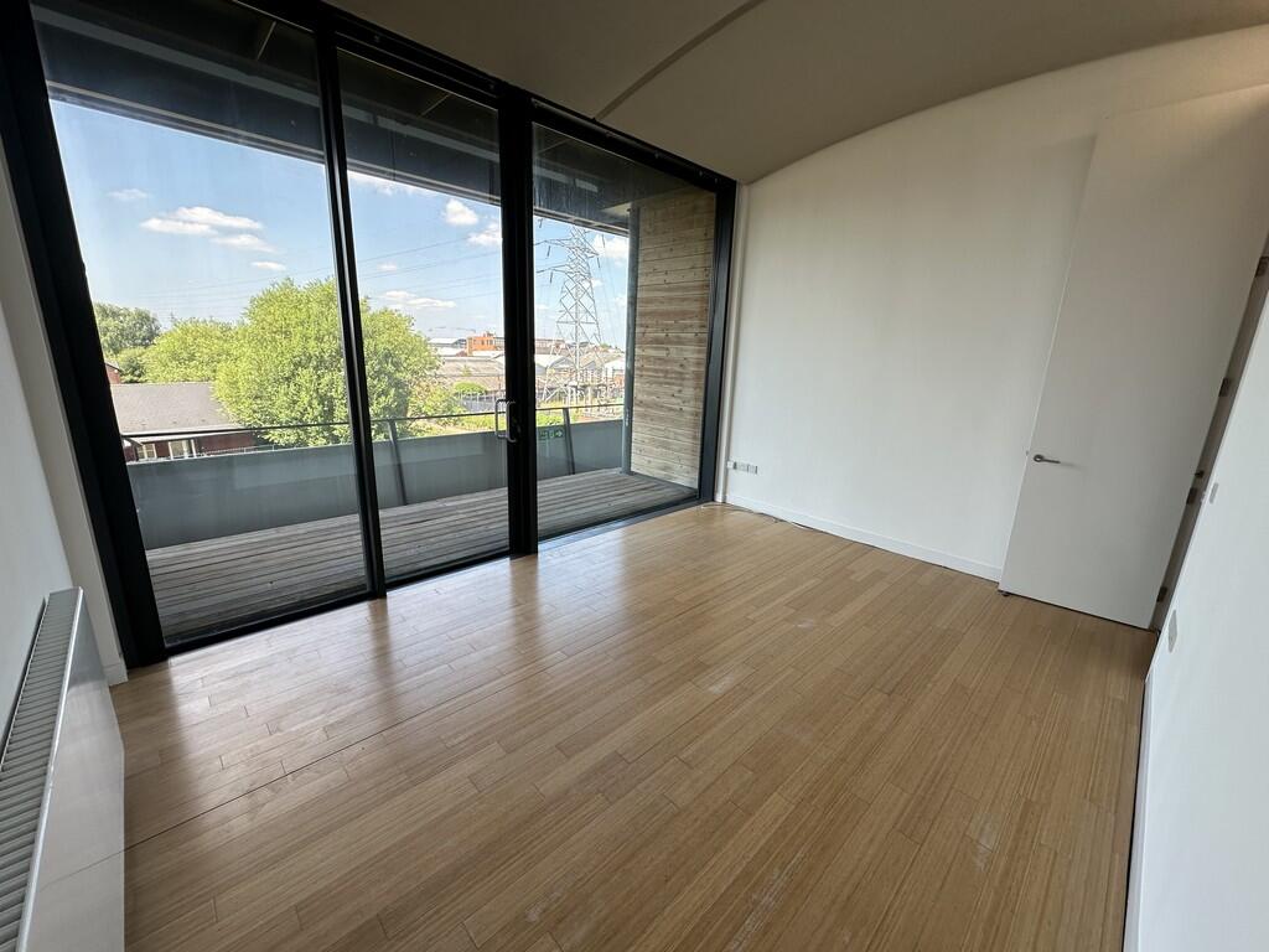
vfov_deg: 85.7
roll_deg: -1.8
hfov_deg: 102.1
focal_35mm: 14
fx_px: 513
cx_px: 634
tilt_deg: -12.9
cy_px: 476
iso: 40
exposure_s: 1/256
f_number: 2.2
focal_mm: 2.22
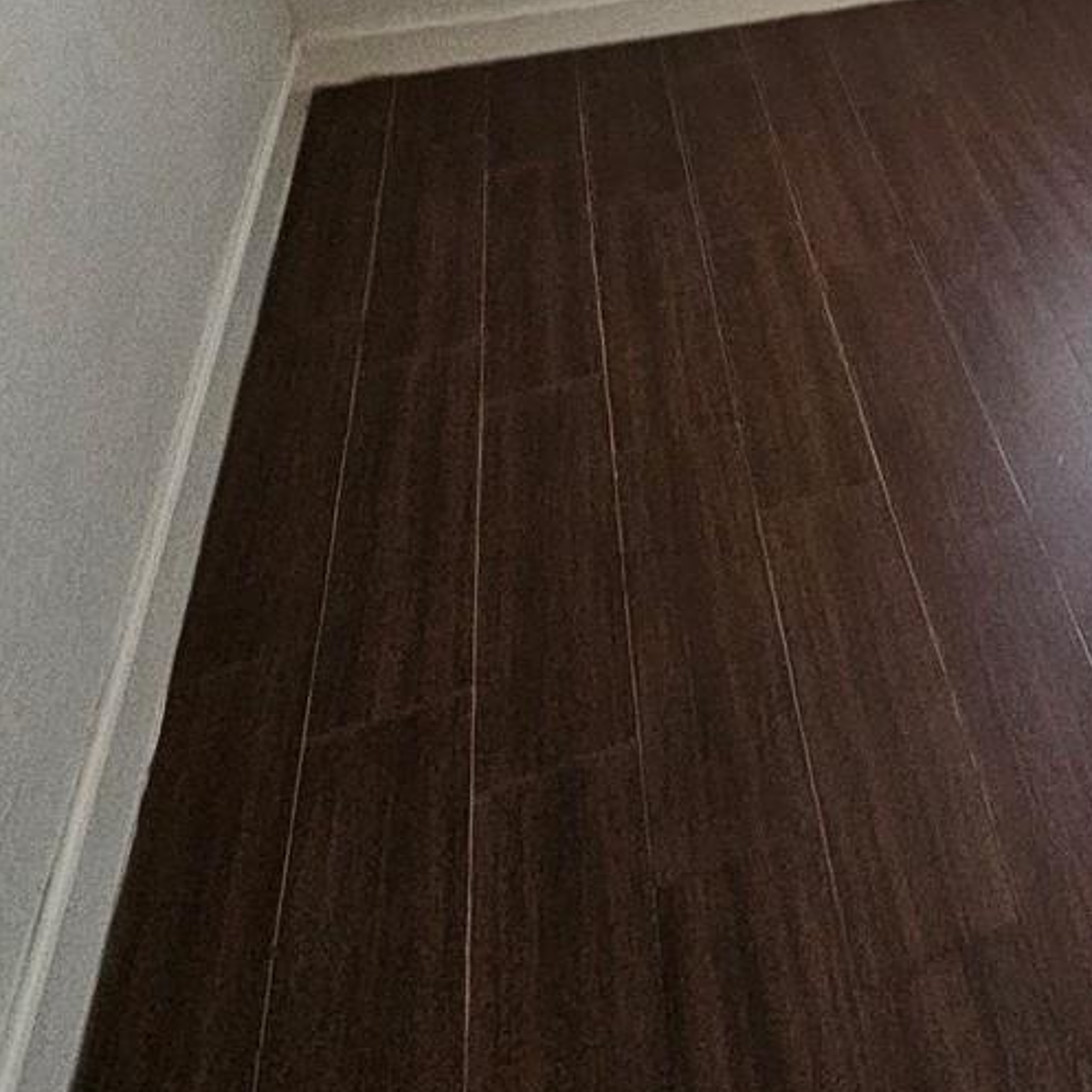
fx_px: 1321
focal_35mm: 37
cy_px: -94
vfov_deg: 37.8
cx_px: 1331
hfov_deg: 35.0
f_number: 2.2
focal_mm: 2.2
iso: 400
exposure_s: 1/30
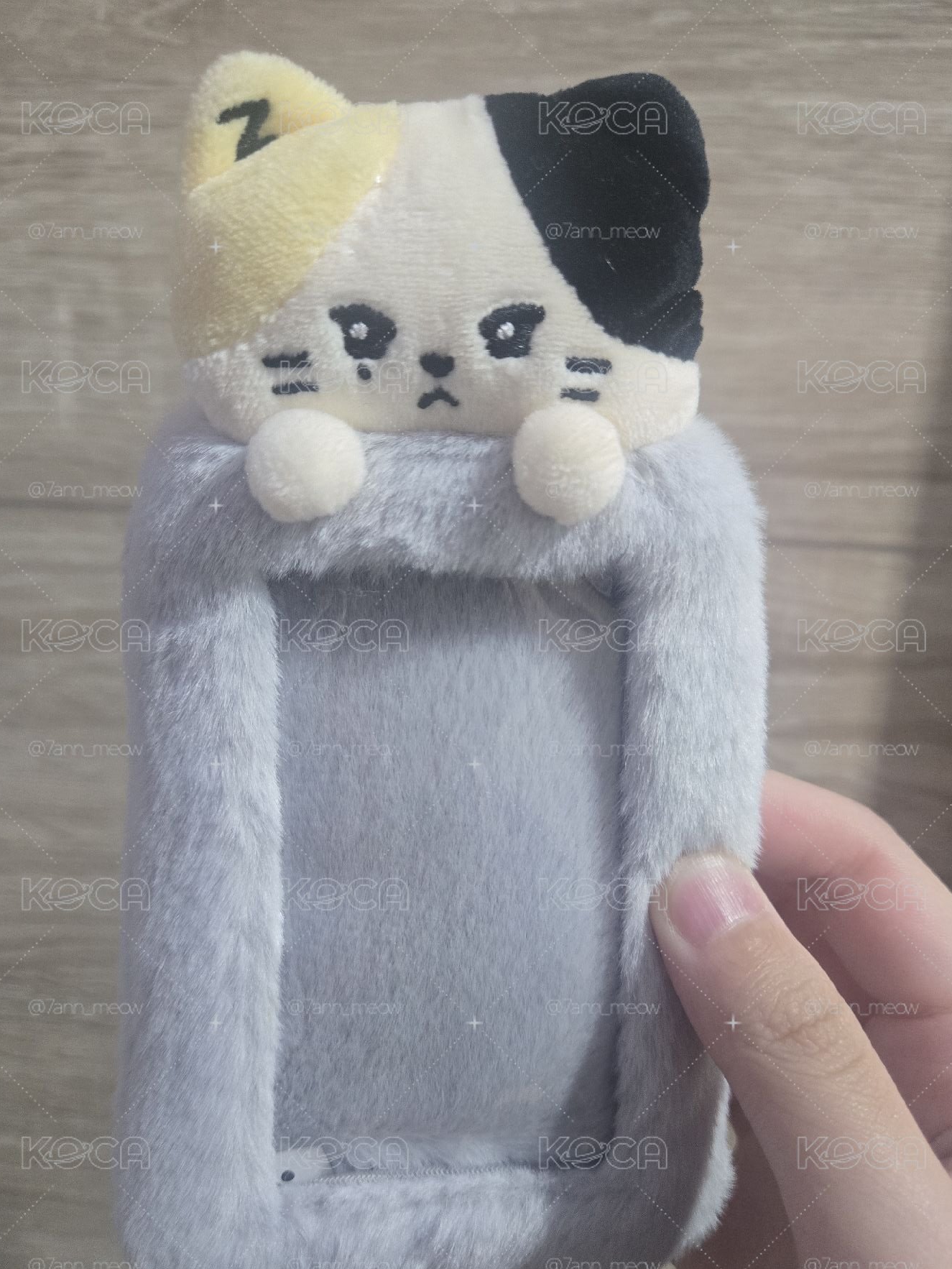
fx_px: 917
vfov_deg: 69.3
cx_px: 474
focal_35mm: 25
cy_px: 678
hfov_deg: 54.9
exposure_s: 1/120
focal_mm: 5.4
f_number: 1.8
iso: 640
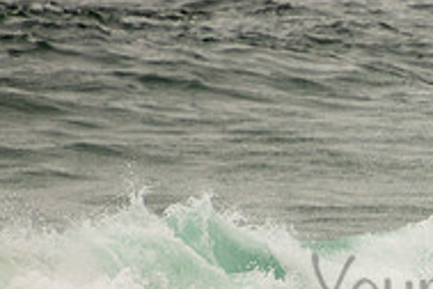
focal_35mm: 1842
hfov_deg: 1.1
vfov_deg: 0.7
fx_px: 22153
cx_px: 548
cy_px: 270
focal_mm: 400
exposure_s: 1/1250
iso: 180
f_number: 5.6
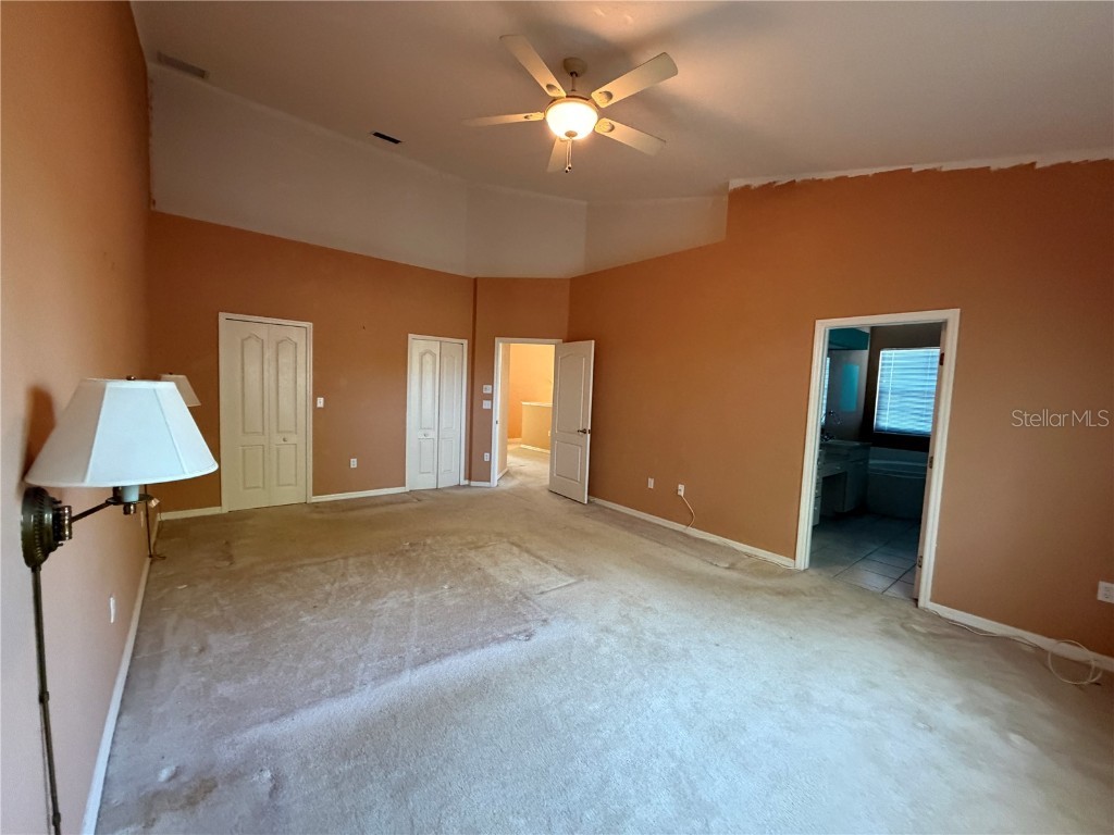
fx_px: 451
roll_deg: -2.0
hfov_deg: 102.1
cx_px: 557
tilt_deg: -3.9
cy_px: 418
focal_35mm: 14
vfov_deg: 85.7
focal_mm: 2.22
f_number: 2.2
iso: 640
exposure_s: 1/60
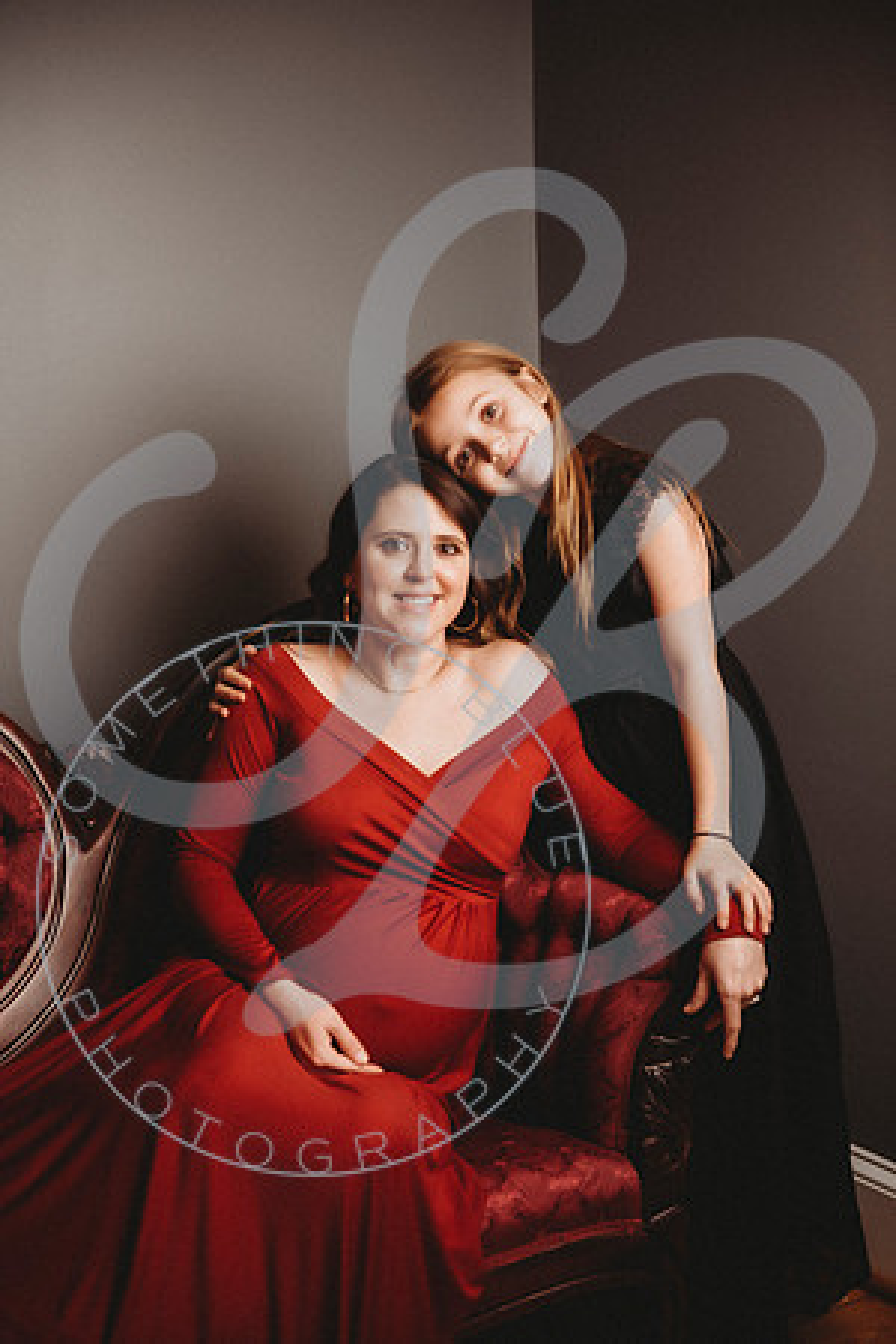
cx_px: 448
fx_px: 2165
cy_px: 672
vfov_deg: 34.5
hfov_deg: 23.4
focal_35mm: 58
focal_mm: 58
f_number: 2.8
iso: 200
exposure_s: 1/125
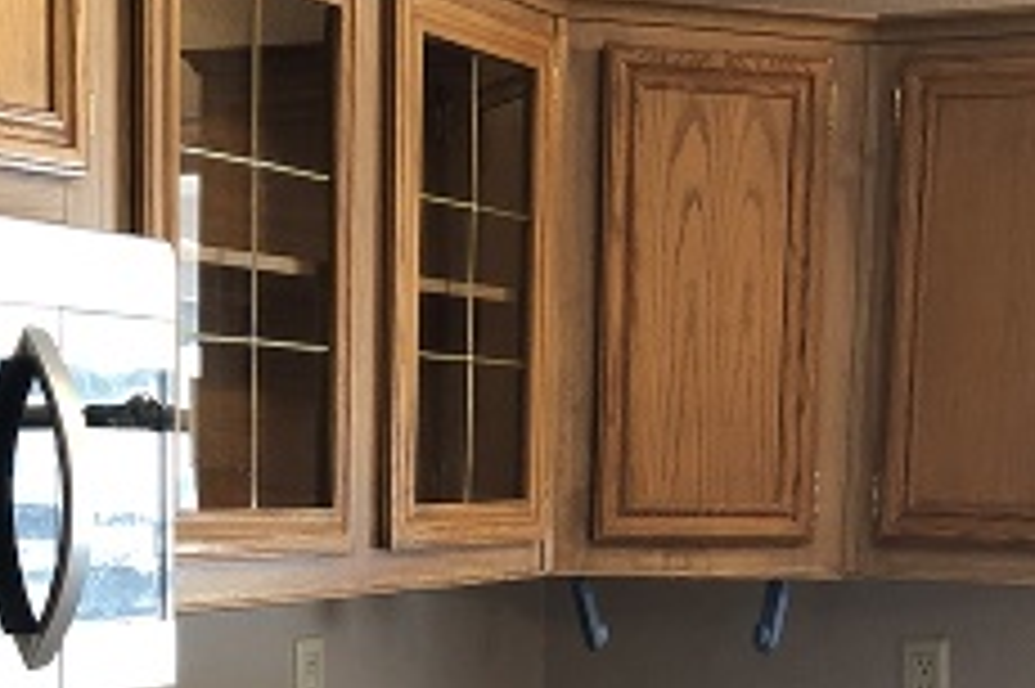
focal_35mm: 81
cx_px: 540
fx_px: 2327
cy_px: 805
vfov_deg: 16.2
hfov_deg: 25.1
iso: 50
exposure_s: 1/15
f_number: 1.8
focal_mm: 3.99
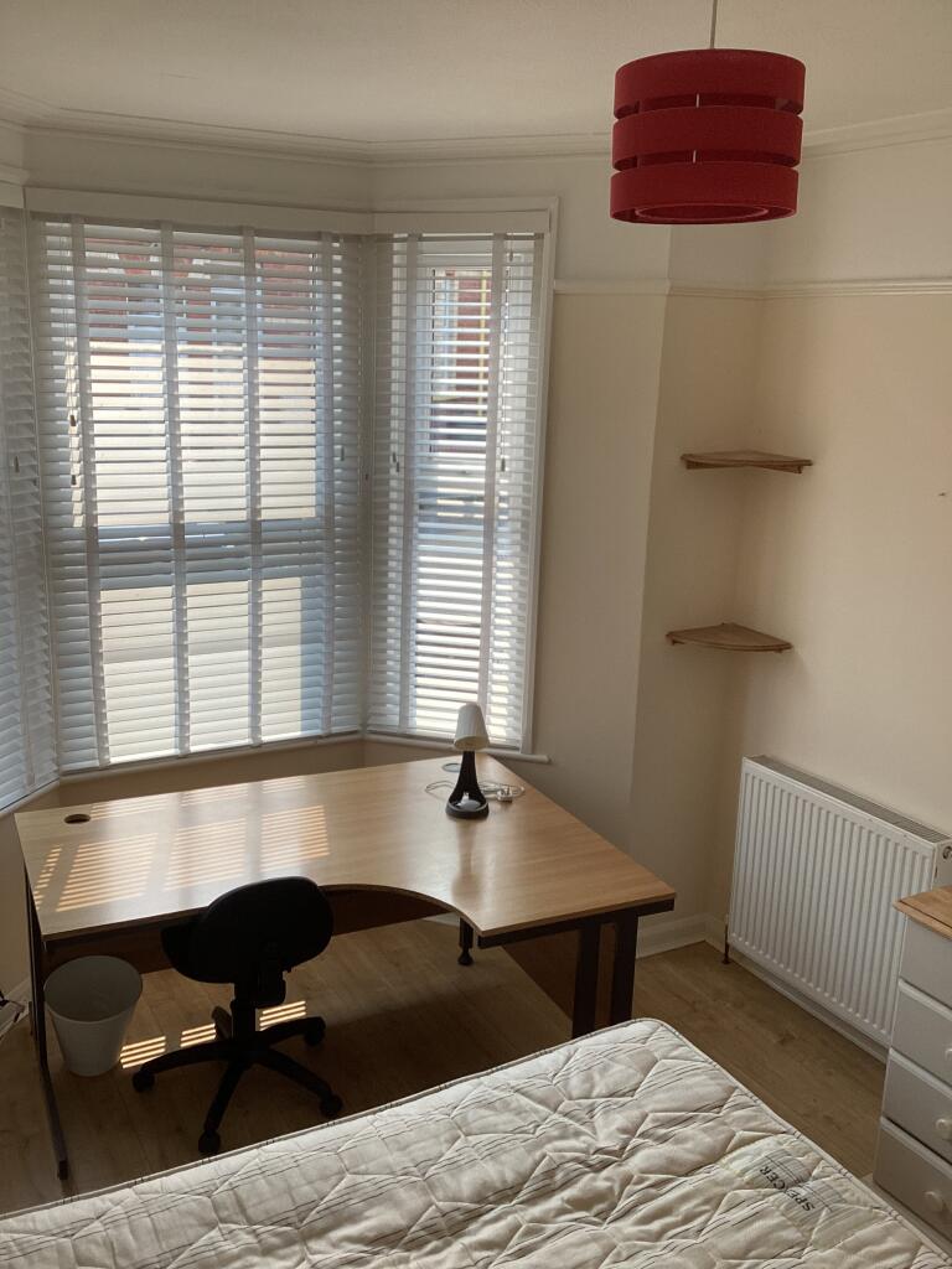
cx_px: 476
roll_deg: -2.2
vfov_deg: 58.4
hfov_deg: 45.4
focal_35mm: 31
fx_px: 1137
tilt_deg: -16.8
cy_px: 634
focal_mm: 3.3
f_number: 2.4
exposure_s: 1/236
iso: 25
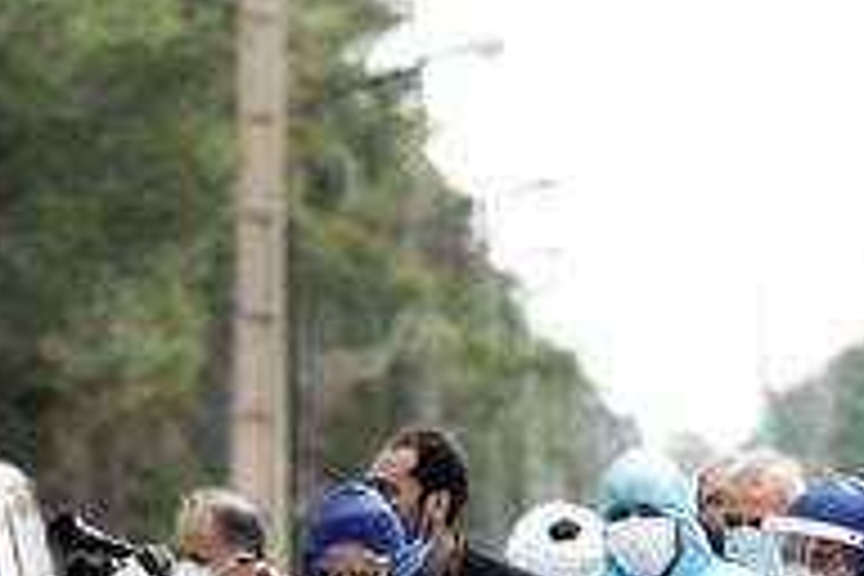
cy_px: 720
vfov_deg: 3.6
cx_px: 634
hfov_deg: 5.4
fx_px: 9119
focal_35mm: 380
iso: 64
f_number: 2.8
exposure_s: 1/320
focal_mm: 112
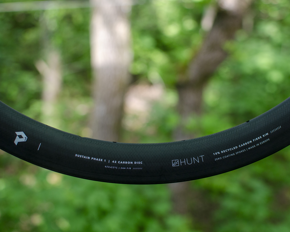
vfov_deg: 25.6
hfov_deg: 31.6
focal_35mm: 60
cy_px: 116
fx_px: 511
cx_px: 163
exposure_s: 1/250
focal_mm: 35
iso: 200
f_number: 2.5
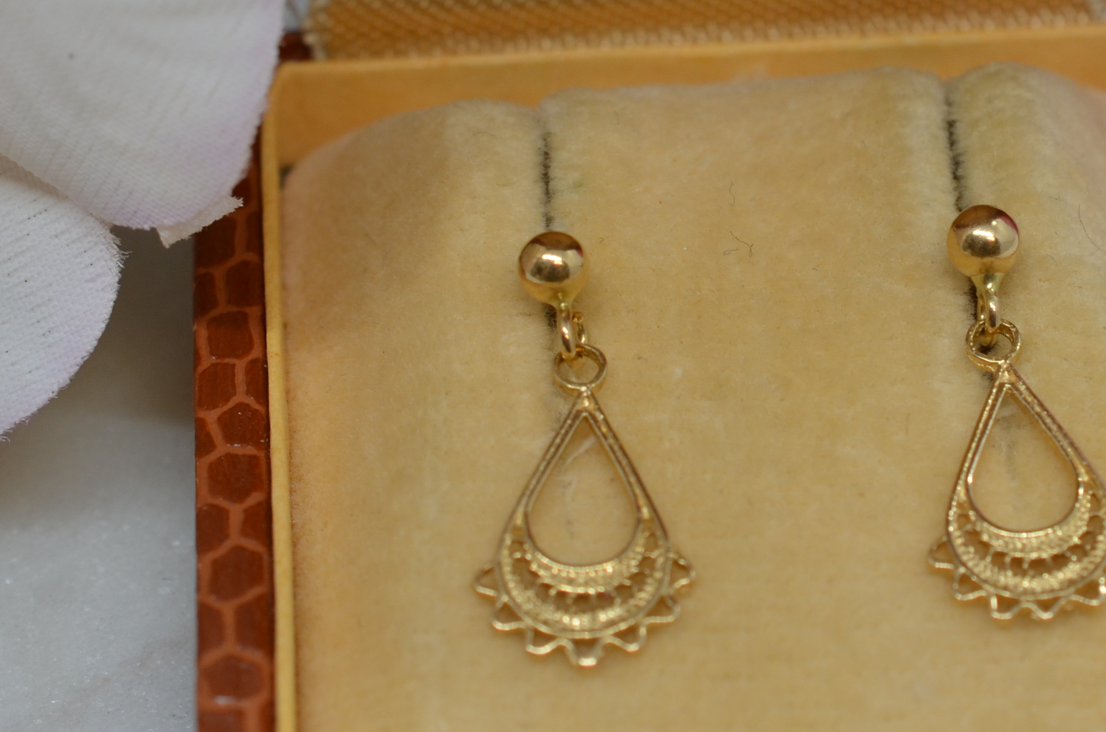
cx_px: 828
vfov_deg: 9.3
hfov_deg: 14.0
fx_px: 4476
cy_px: 200
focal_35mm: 146
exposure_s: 1/60
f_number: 8
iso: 220
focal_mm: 40
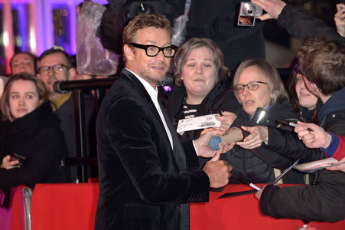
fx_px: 1915
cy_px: 115
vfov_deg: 6.9
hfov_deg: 10.3
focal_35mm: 200
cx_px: 172
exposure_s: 1/250
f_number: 6.3
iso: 1250
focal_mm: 200
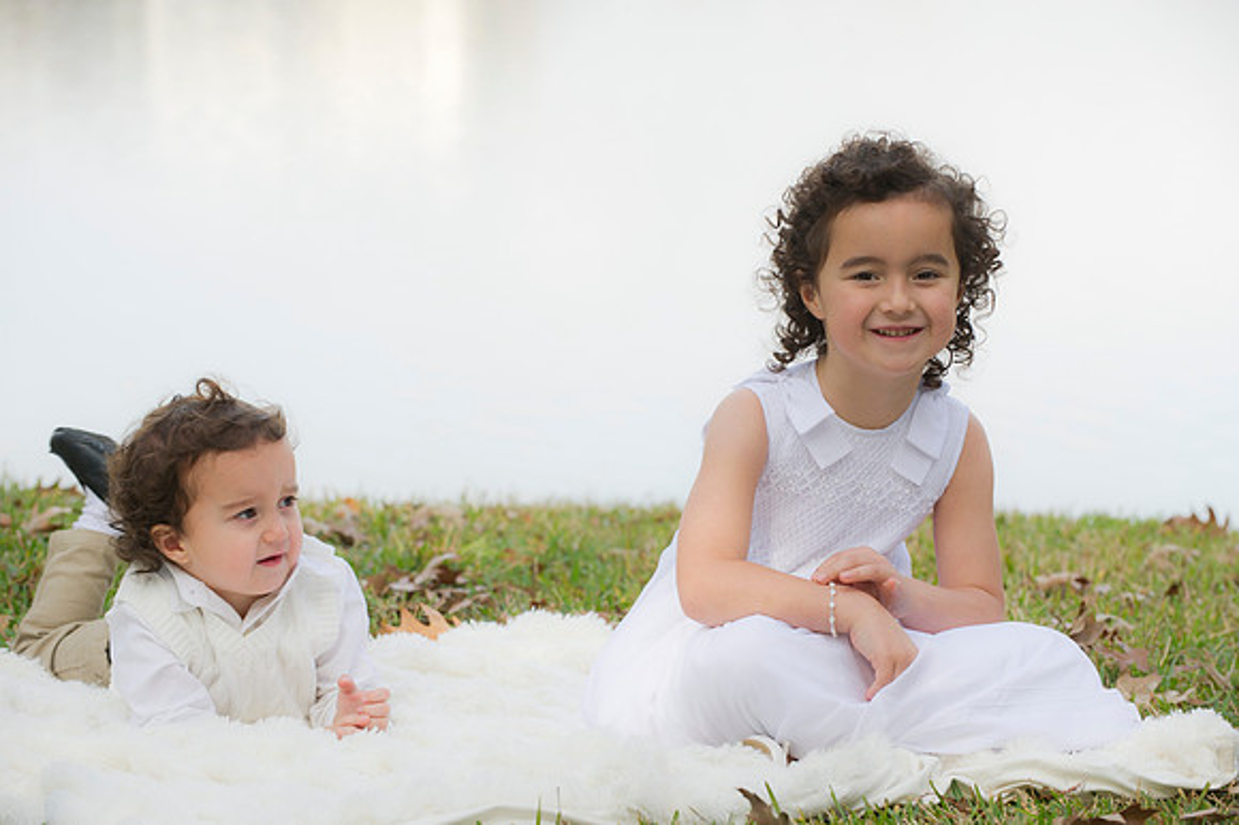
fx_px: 4299
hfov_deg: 16.4
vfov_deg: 11.0
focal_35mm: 125
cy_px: 412
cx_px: 620
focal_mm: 125
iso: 200
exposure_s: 1/200
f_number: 5.6
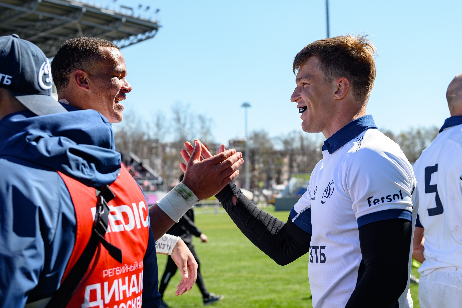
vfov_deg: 20.9
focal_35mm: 65
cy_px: 104
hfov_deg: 30.8
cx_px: 306
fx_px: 833
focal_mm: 49
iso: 160
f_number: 4.5
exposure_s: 1/800
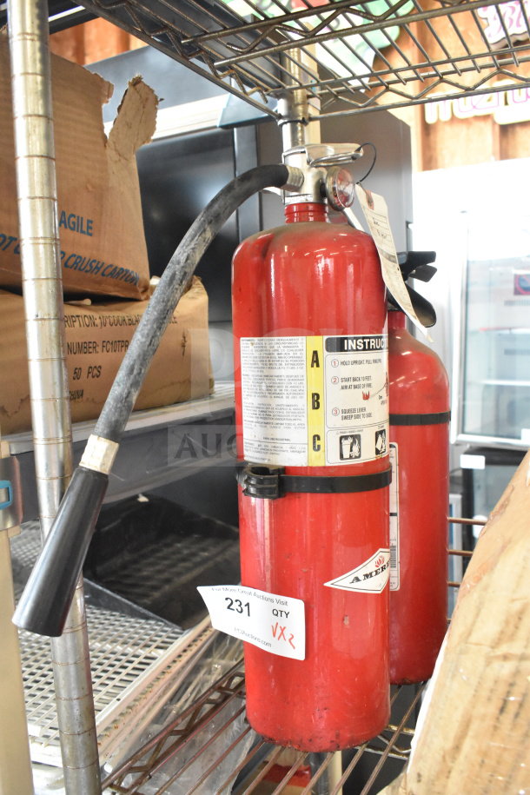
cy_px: 398
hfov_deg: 41.7
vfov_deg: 59.5
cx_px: 265
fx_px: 696
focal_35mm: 32
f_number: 6.3
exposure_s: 1/160
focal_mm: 21
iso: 6400
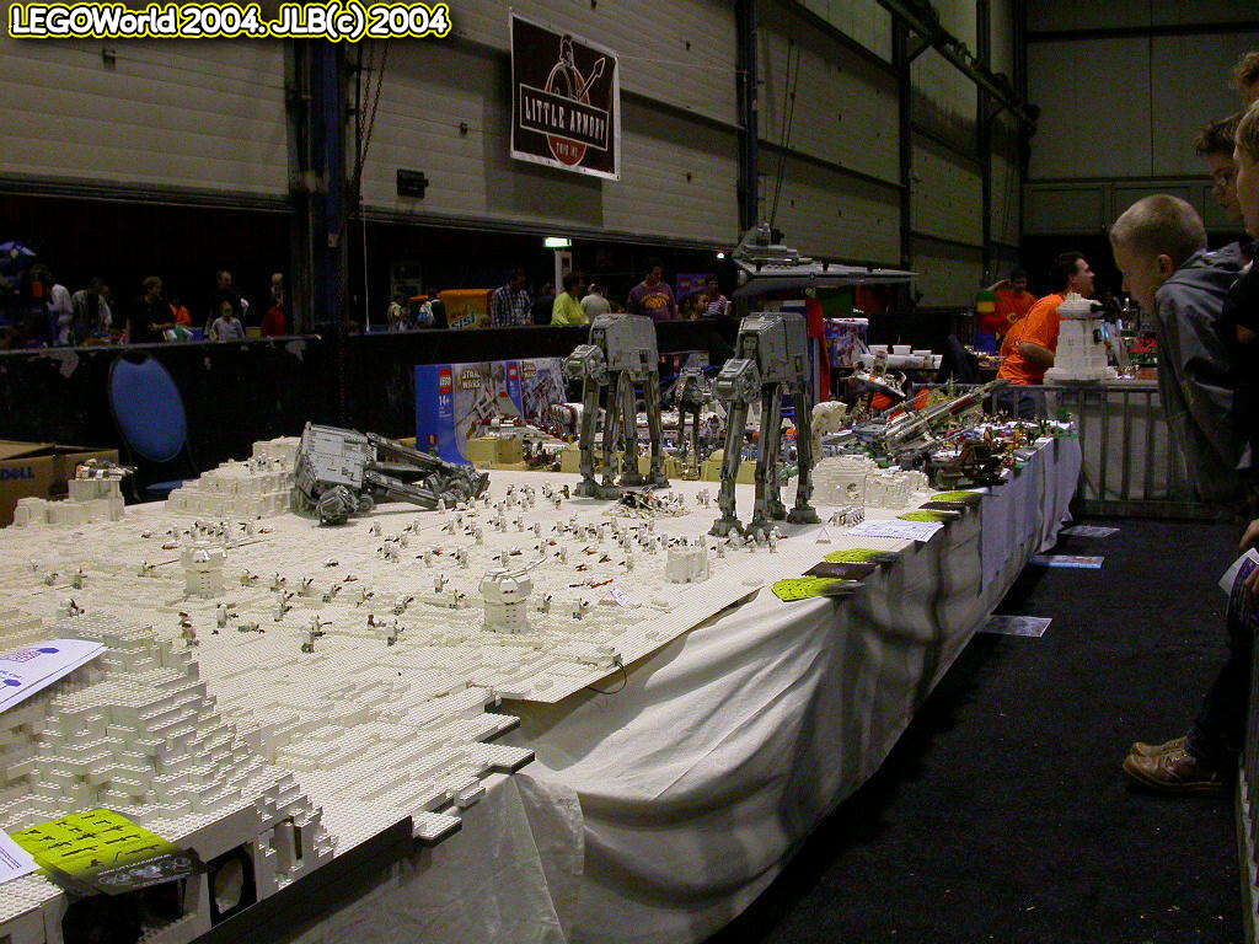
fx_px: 1382
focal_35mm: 38
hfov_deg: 49.0
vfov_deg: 37.7
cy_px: 472
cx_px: 630
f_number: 4.7
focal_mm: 7.85
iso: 400
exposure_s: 1/30
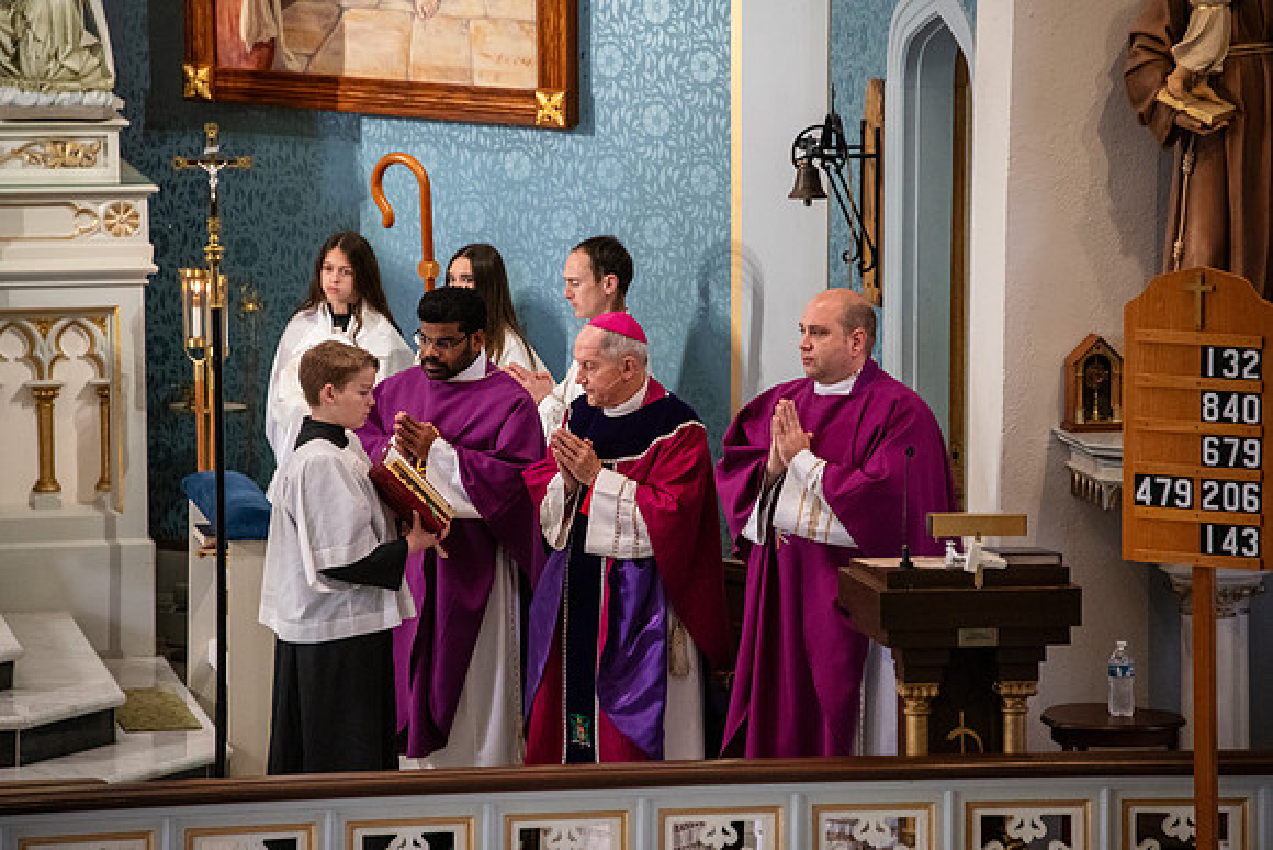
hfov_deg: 8.9
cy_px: 425
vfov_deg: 6.0
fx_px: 8135
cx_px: 636
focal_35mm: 230
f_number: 5.6
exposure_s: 1/80
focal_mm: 230
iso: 4000
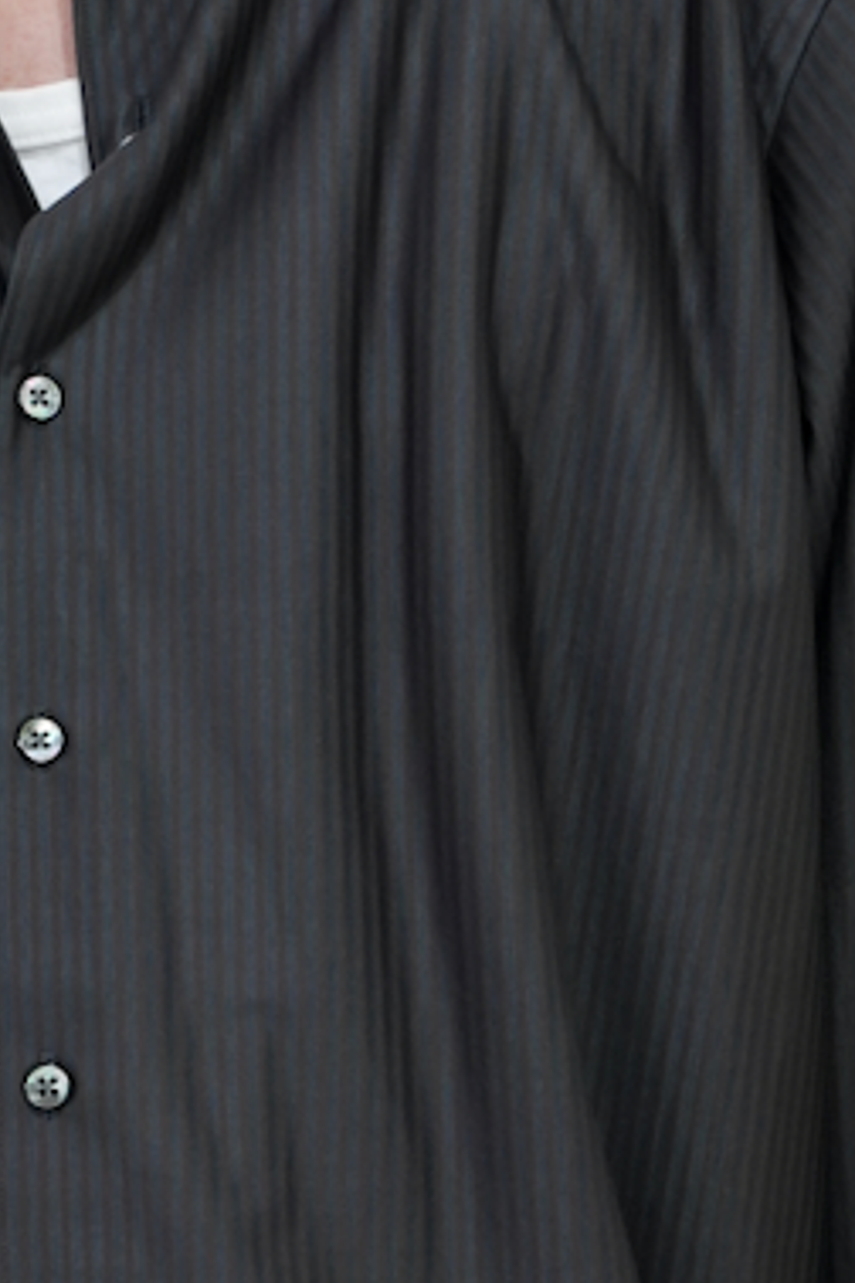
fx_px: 11328
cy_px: 1297
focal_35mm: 318
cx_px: -31
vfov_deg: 6.5
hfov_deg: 4.3
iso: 1600
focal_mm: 94
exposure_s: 1/30
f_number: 11
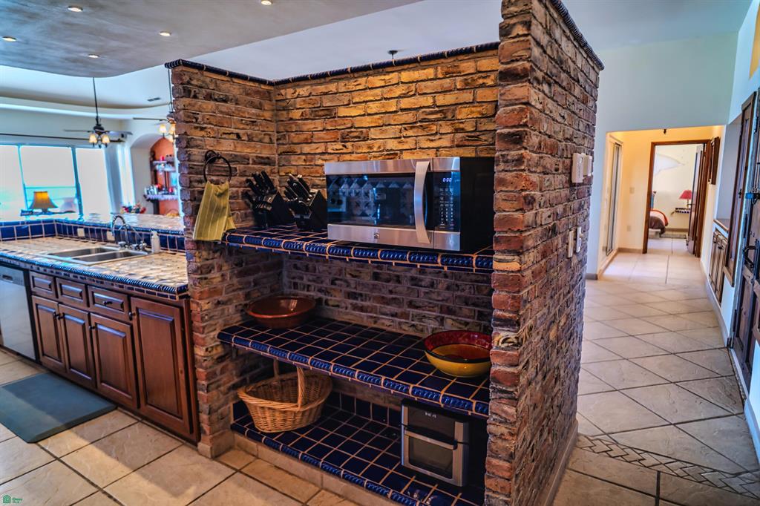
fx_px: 422
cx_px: 380
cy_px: 253
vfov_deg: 61.9
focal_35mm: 20
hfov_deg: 84.0
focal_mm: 20
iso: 500
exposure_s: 1/60
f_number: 2.8
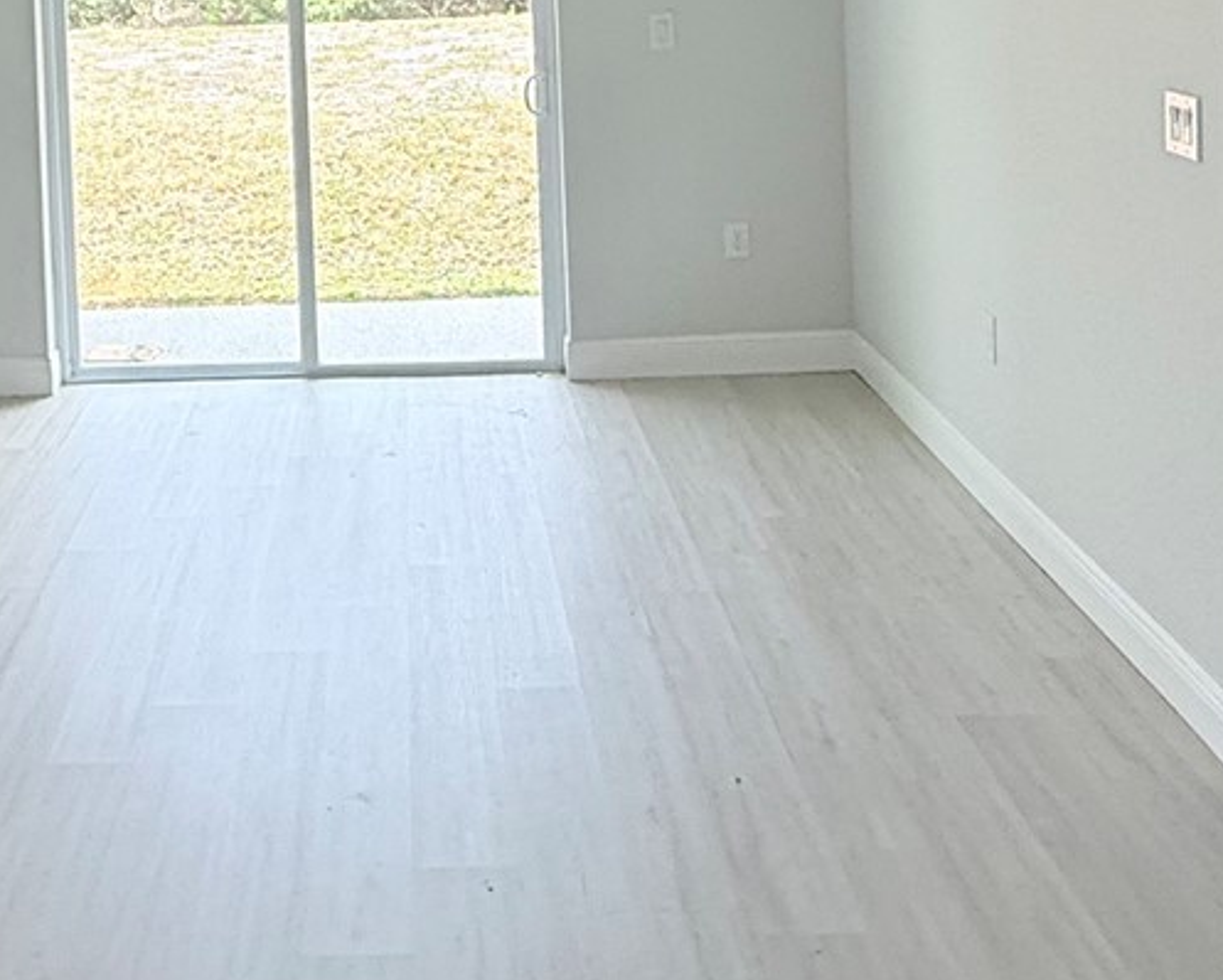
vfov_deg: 30.8
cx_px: 347
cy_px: -74
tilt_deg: -2.1
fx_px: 1593
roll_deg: +1.4
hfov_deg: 41.1
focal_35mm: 44
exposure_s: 1/216
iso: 50
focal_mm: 2.22
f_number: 2.2
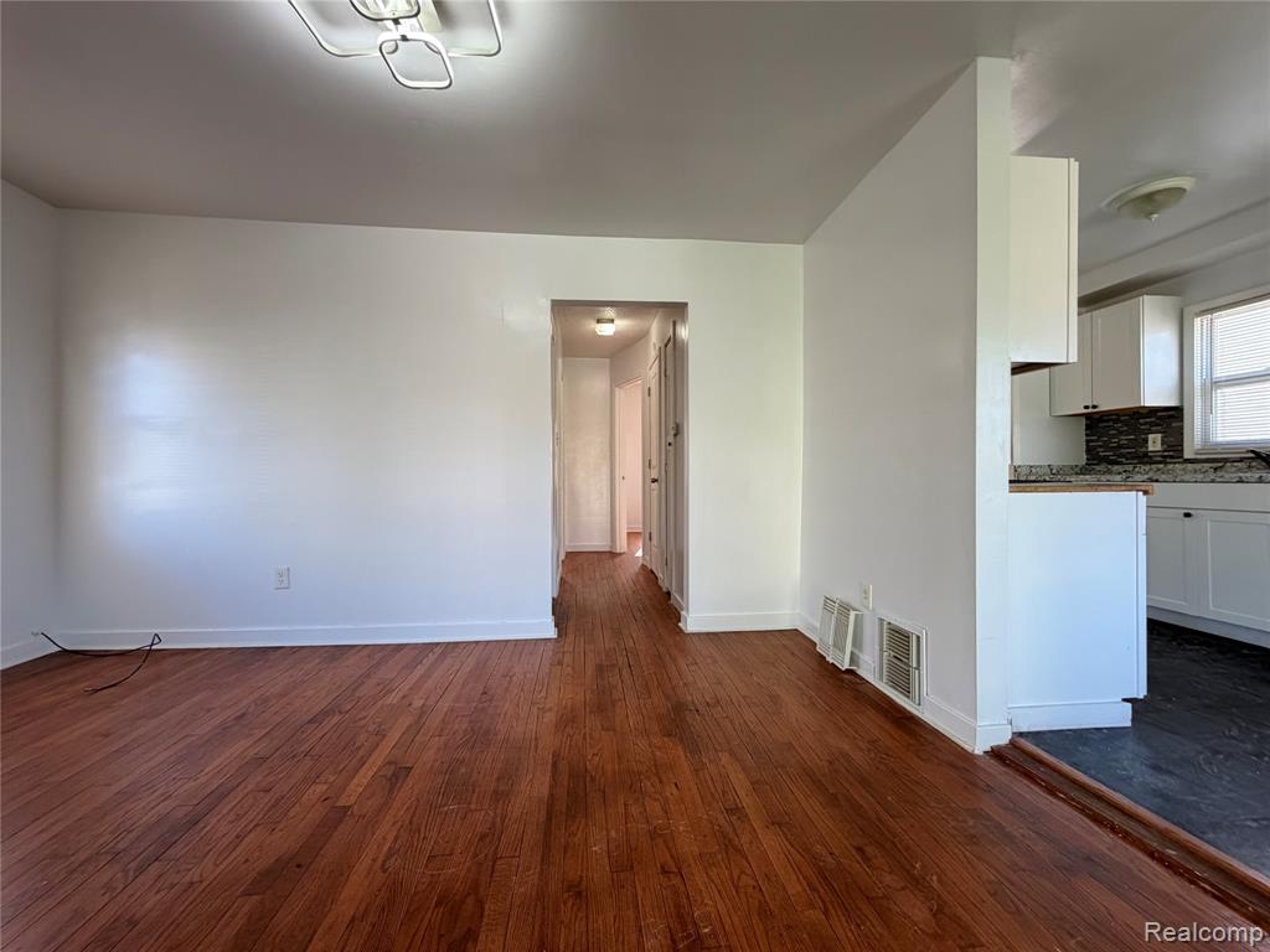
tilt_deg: -0.5
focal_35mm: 14
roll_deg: +0.5
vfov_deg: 85.7
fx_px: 514
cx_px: 635
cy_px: 476
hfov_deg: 102.1
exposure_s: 1/120
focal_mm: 2.22
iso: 320
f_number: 2.2
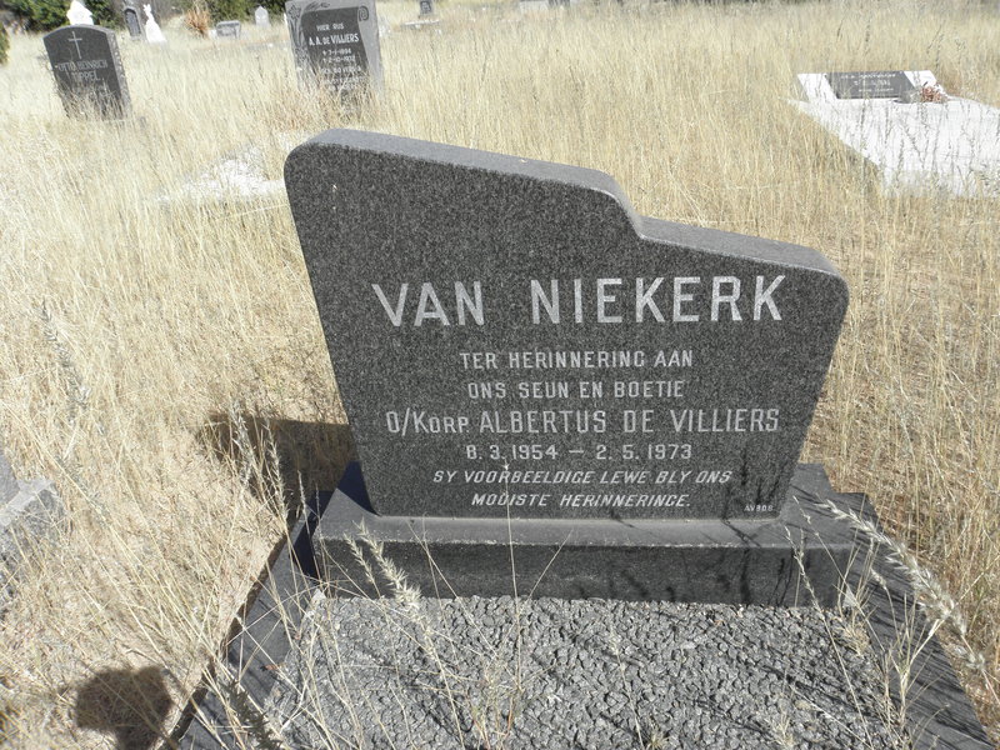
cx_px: 500
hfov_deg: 67.3
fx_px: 751
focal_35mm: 26
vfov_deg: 53.1
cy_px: 375
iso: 64
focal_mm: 4.6
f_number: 5.6
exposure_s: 1/250
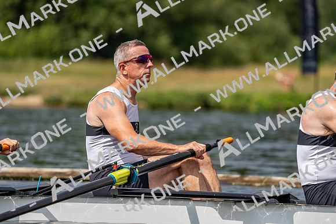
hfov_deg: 5.6
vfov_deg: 3.7
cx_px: 168
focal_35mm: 371
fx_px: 3463
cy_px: 112
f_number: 6.3
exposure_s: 1/1600
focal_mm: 371
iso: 200
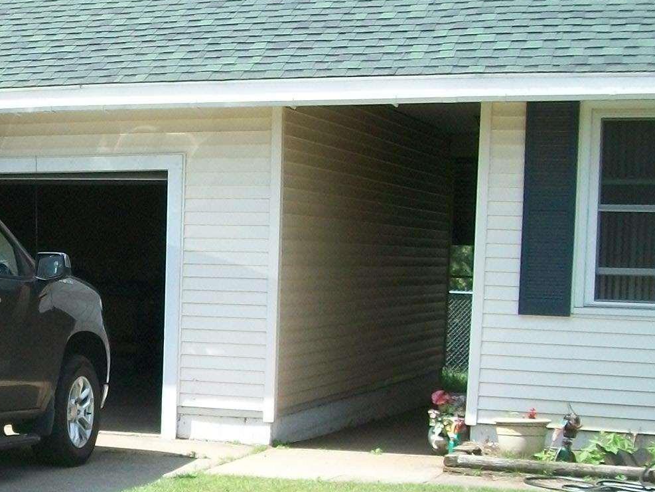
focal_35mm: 84
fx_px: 1590
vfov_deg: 17.4
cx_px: -85
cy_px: 426
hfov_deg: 21.9
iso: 80
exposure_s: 1/640
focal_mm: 5.7
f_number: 2.9
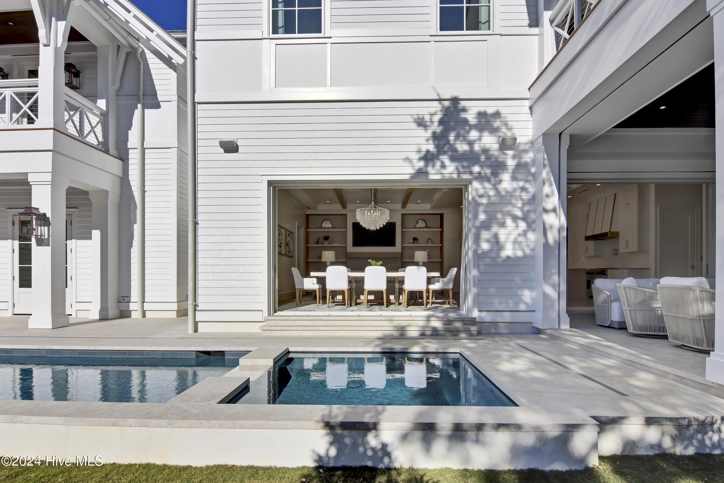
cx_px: 362
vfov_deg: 67.4
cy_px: 242
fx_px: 362
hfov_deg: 90.0
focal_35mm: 18
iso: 200
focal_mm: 12
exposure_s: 1/800
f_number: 8
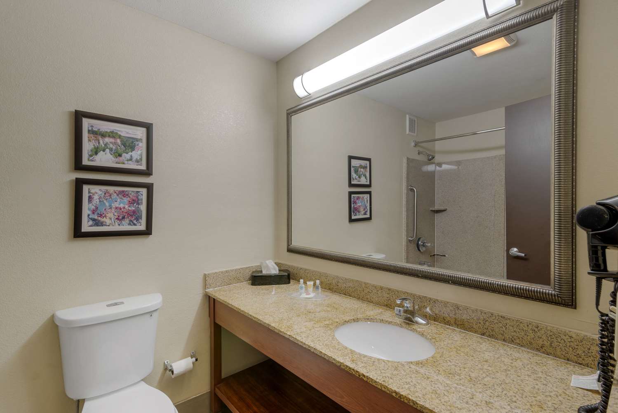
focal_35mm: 17
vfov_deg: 70.5
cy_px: 206
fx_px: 292
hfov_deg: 93.2
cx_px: 309
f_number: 10
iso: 200
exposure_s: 1/20
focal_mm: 17
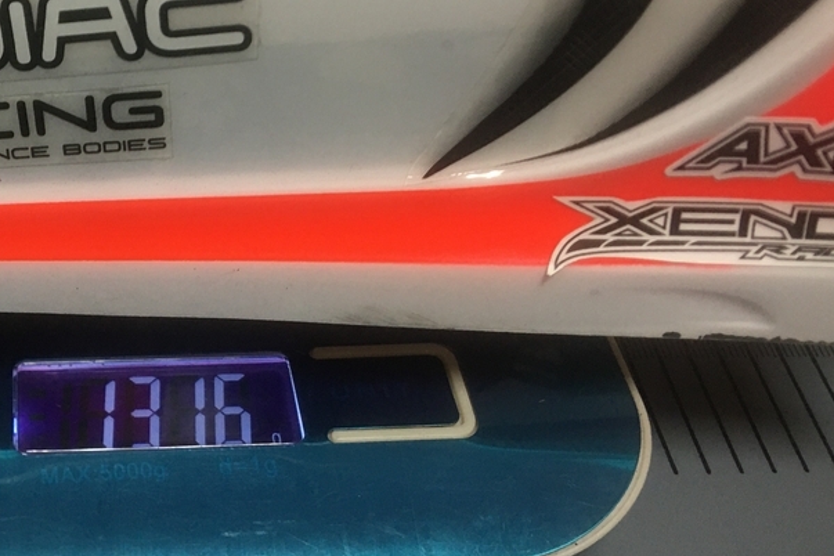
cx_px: 112
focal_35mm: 60
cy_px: 299
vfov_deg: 22.6
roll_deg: -1.4
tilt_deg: -41.3
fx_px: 1390
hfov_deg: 32.1
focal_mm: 4.15
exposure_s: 1/17
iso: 50
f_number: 2.2
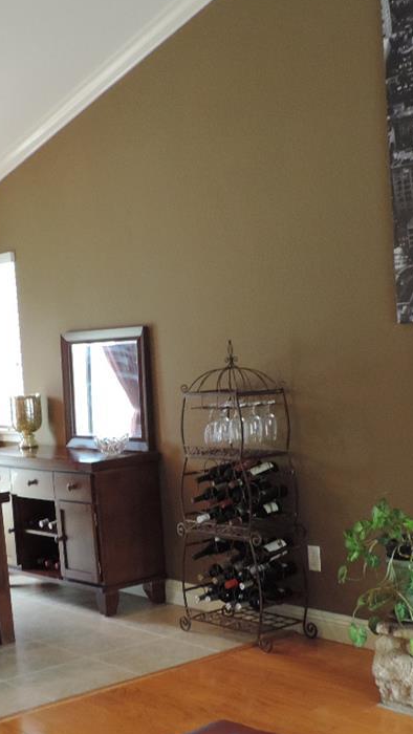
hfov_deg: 21.4
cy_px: 456
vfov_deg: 37.0
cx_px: 173
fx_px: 1090
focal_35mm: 56
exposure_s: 1/30
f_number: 3
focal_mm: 4.3
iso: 360
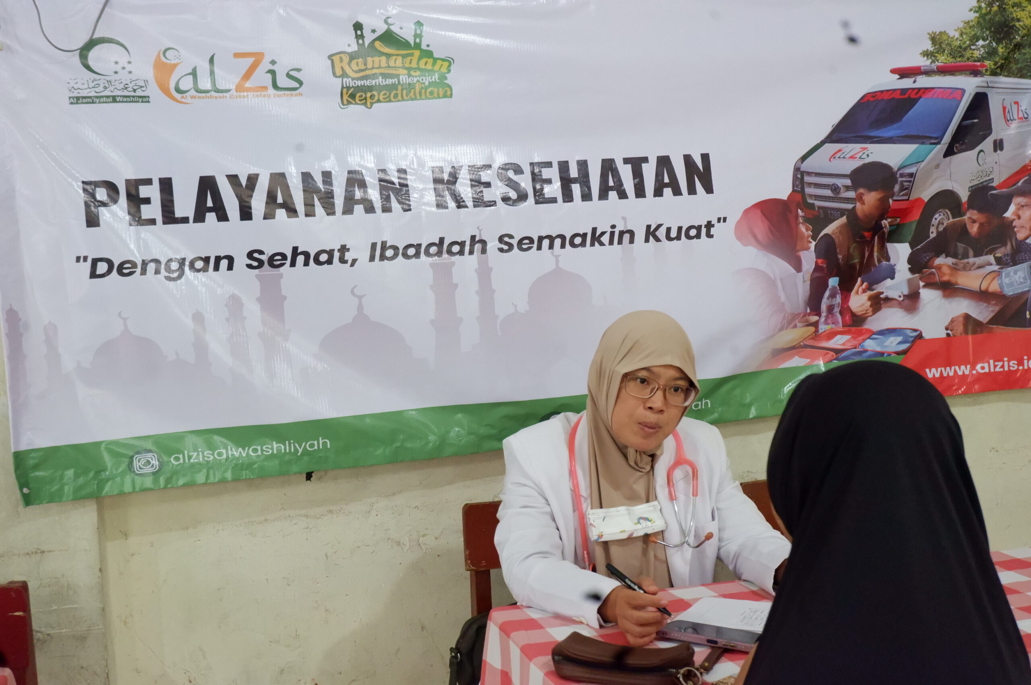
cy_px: 342
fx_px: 1259
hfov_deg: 44.5
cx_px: 516
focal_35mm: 44
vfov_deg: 30.5
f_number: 4.5
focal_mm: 29.6
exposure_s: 1/120
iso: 6400
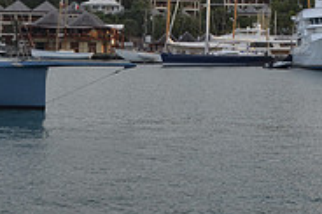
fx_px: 759
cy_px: -98
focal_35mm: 85
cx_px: 217
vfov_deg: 15.0
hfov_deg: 23.8
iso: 200
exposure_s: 1/160
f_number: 6.3
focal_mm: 18
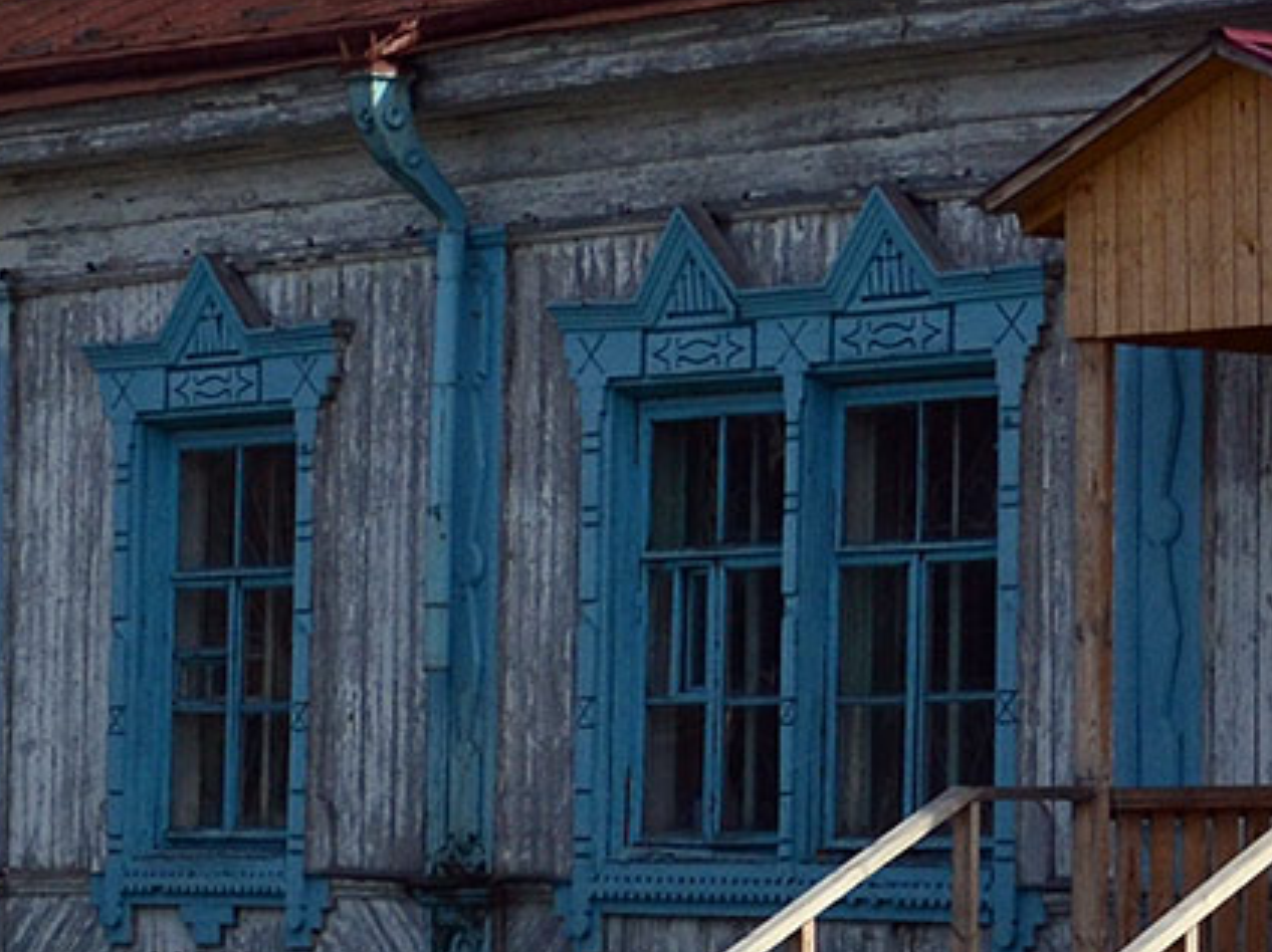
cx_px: 1715
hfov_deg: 12.4
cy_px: 206
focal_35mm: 154
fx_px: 5656
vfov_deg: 9.6
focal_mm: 22
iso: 400
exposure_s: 1/400
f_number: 11
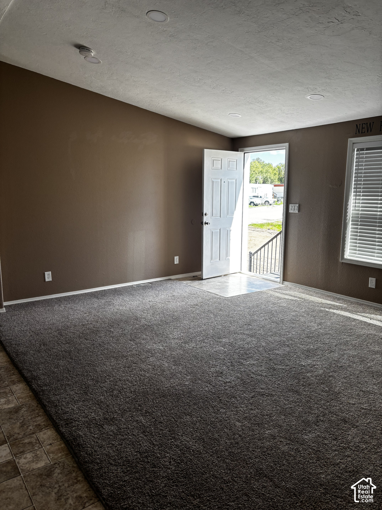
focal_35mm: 26
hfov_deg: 53.1
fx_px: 383
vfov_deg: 67.3
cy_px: 255
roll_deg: +0.3
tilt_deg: -6.6
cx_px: 191
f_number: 1.6
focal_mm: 5.96
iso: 40
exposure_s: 1/207
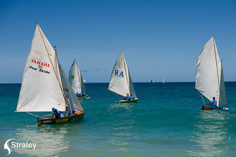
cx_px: 118
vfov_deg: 19.4
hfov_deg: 28.9
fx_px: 459
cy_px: 78
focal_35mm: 70
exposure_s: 1/800
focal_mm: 70
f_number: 8
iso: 100
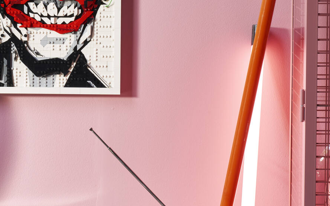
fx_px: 1691
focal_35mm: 188
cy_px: 41
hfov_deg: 11.1
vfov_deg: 7.0
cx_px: 23
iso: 100
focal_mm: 68
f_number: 10
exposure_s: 1/4
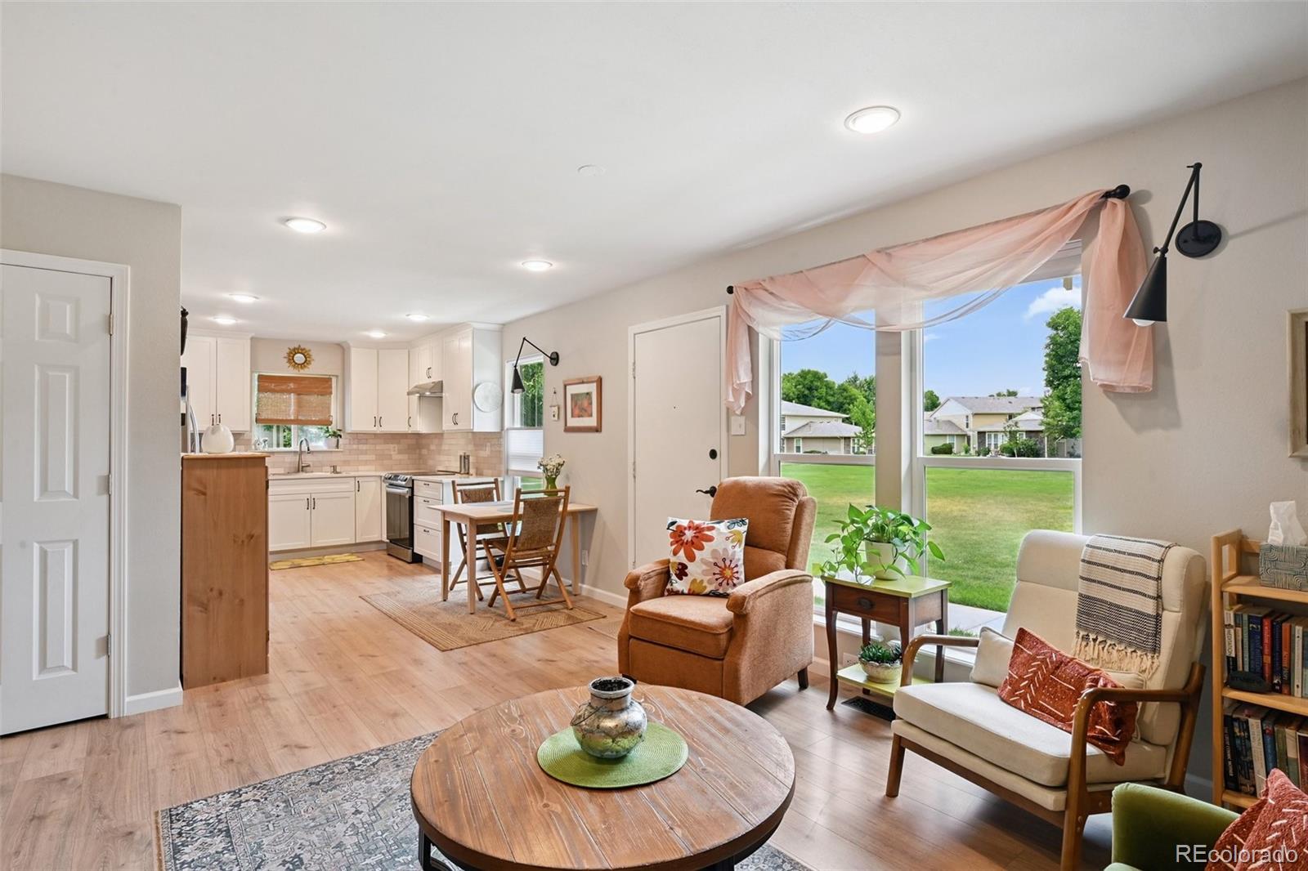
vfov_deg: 68.9
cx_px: 654
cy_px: 436
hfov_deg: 91.6
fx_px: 636
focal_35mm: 18
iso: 400
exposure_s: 1/13
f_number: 11
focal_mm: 17.5
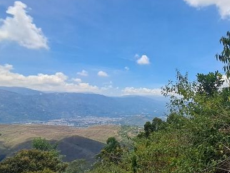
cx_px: 177
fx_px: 193
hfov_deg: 58.0
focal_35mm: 29
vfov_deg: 48.1
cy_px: 98
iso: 40
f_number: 2.2
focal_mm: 1.64
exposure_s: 1/1727
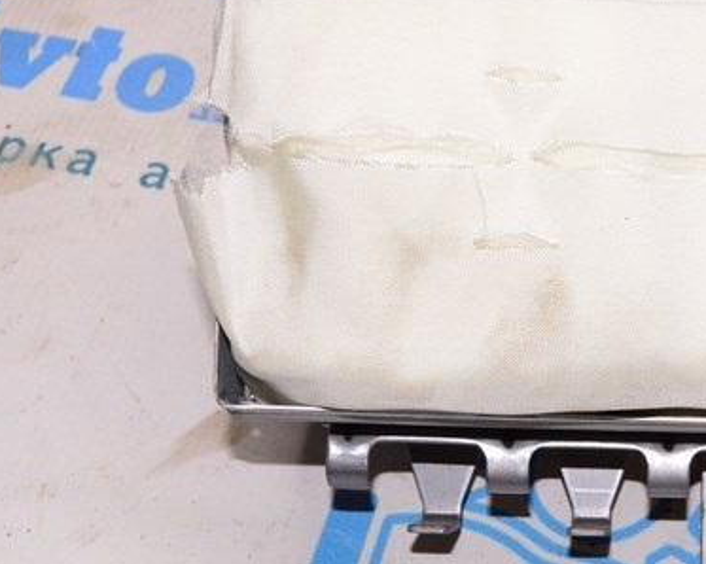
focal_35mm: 85
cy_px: 315
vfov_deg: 18.0
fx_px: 1775
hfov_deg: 21.9
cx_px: 655
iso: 1600
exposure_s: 1/100
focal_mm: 22
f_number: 8
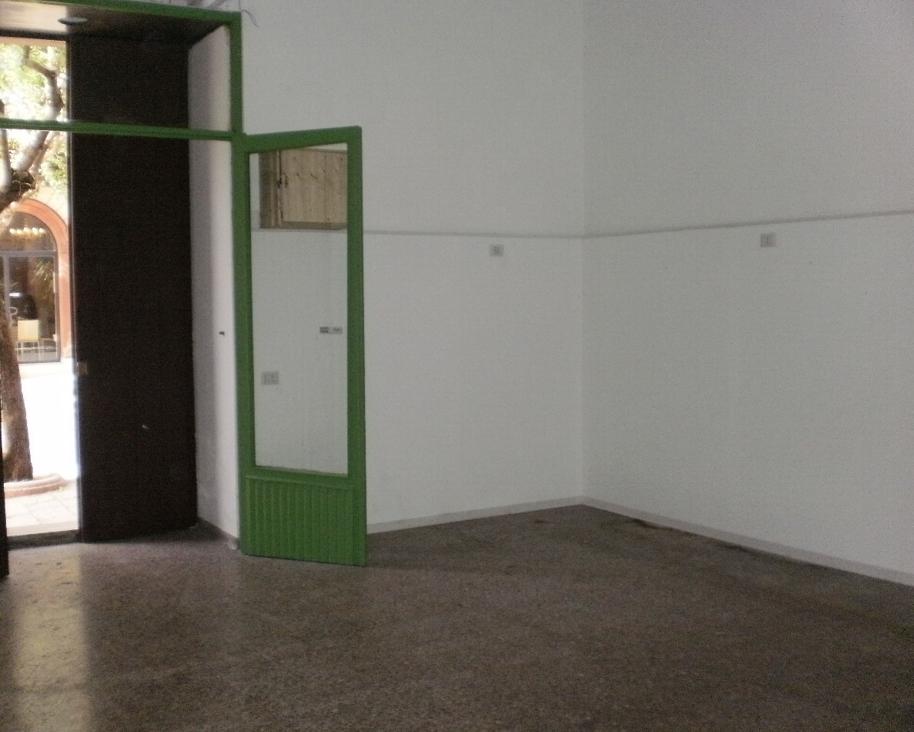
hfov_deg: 45.8
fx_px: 1082
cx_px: 440
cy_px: 364
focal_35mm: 40
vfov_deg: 37.3
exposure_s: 1/250
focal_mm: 6.3
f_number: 3.1
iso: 400
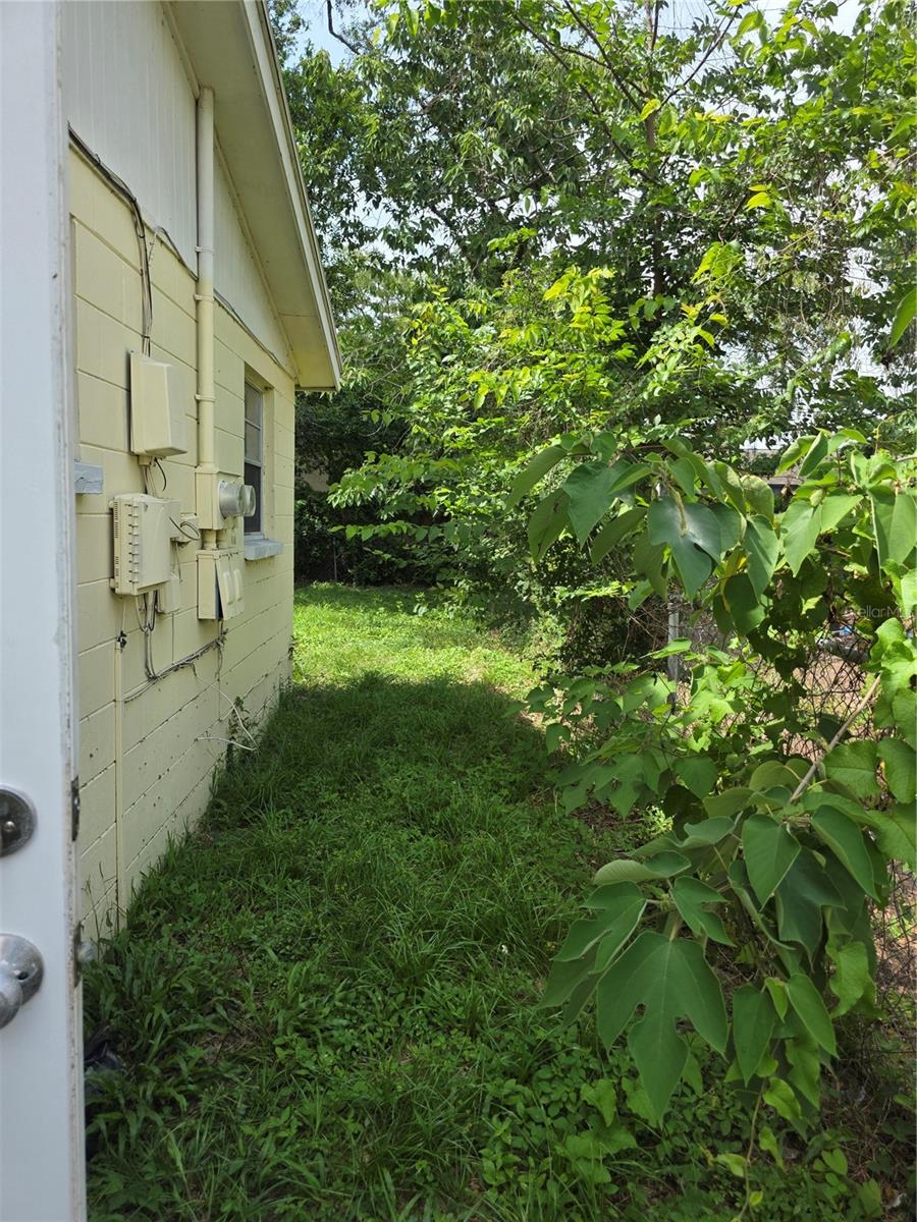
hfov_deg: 58.9
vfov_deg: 73.9
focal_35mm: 23
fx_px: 812
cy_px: 611
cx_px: 458
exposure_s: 1/1457
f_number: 1.7
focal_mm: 6.3
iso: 80
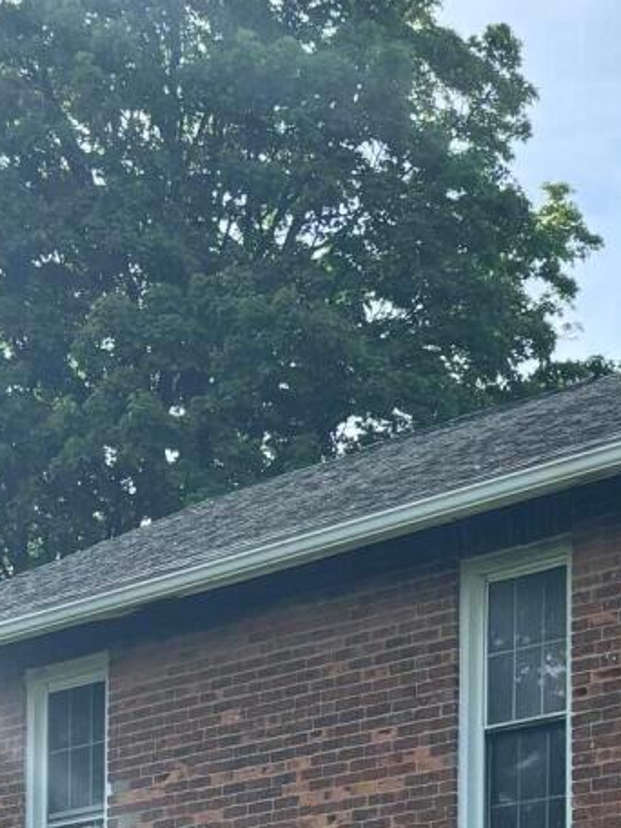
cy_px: 1402
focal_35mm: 114
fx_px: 2727
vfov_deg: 15.3
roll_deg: -0.6
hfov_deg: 12.4
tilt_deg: -2.3
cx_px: 932
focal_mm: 5.96
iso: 50
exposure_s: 1/1295
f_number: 1.6
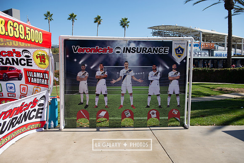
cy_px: 82
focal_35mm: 32
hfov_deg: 58.7
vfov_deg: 41.1
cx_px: 122
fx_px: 217
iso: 200
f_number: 4
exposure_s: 1/2000
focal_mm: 32
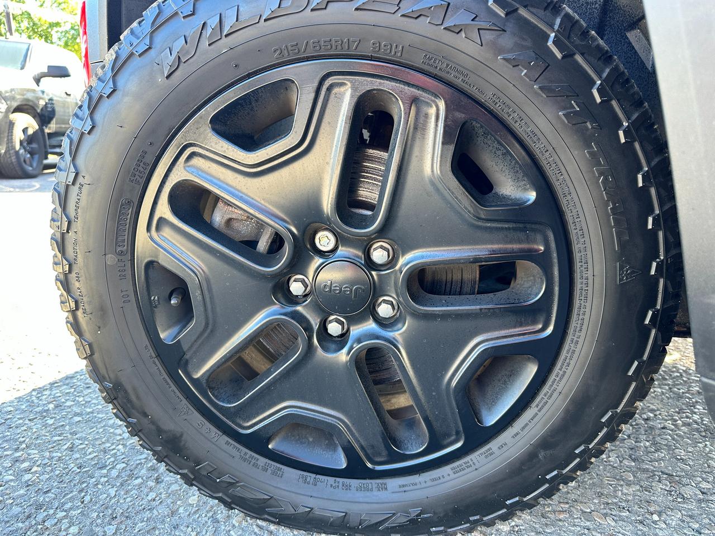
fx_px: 496
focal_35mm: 24
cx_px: 358
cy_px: 268
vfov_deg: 56.8
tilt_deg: -13.6
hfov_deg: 71.6
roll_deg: -1.8
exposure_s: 1/100
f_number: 1.78
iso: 100
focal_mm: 6.86
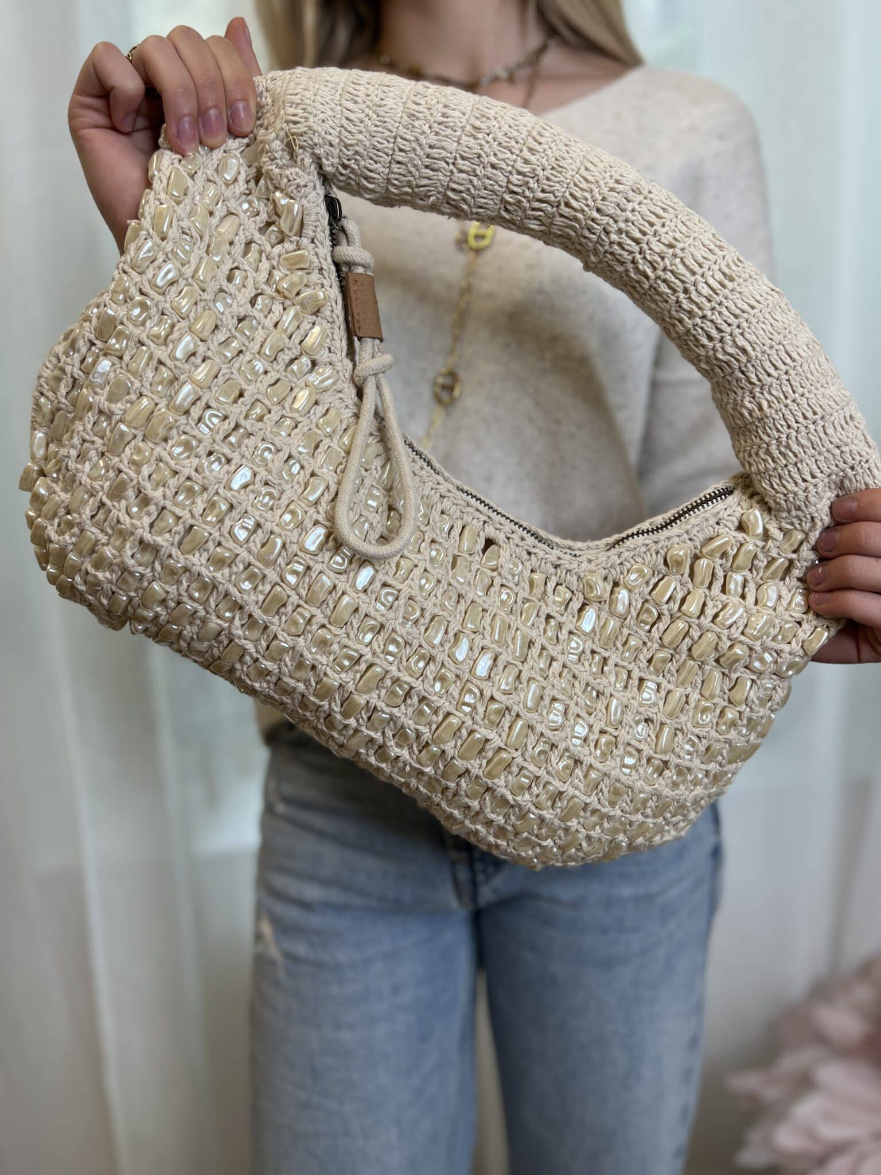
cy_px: 588
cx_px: 440
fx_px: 882
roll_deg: +3.6
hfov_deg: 53.1
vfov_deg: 67.3
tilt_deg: -8.9
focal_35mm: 26
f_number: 1.5
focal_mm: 5.7
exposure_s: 1/149
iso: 32
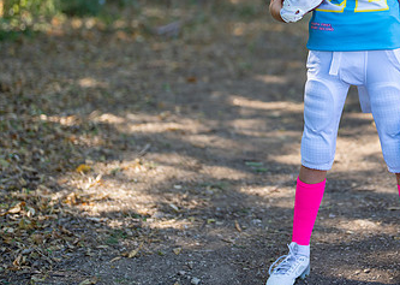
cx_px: 367
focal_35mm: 104
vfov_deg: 13.7
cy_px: 44
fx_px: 1180
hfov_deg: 18.9
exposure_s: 1/1250
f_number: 1.2
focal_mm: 50
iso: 100
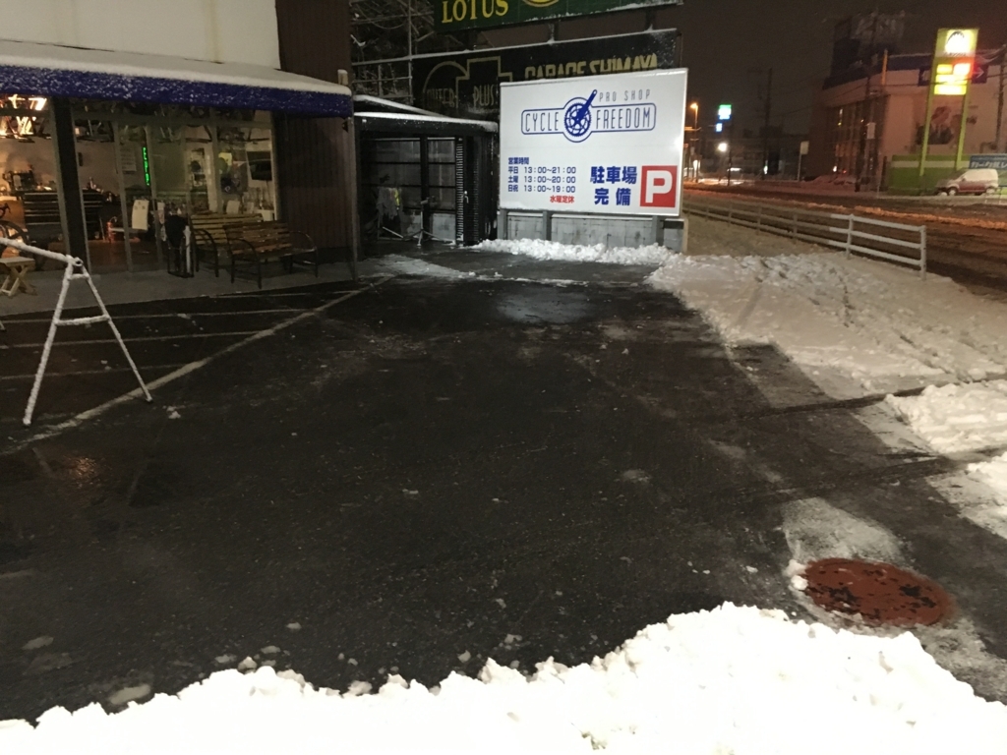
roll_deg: +0.1
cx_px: 504
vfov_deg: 48.2
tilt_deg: -12.9
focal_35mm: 29
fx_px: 844
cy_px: 378
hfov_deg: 61.7
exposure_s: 1/15
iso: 250
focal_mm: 4.15
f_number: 2.2
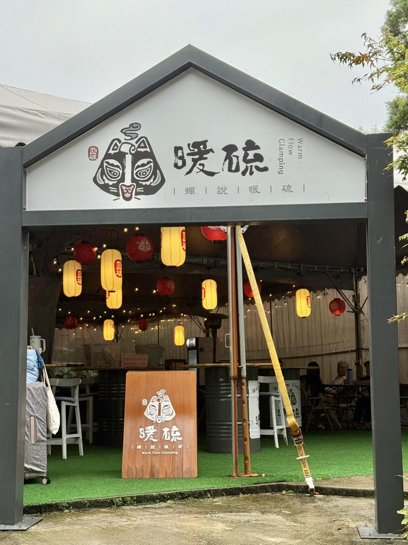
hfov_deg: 28.6
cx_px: 196
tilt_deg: +6.7
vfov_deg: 37.5
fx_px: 802
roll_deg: +0.5
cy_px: 286
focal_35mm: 51
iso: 64
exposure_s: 1/442
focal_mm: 6.76
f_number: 1.78
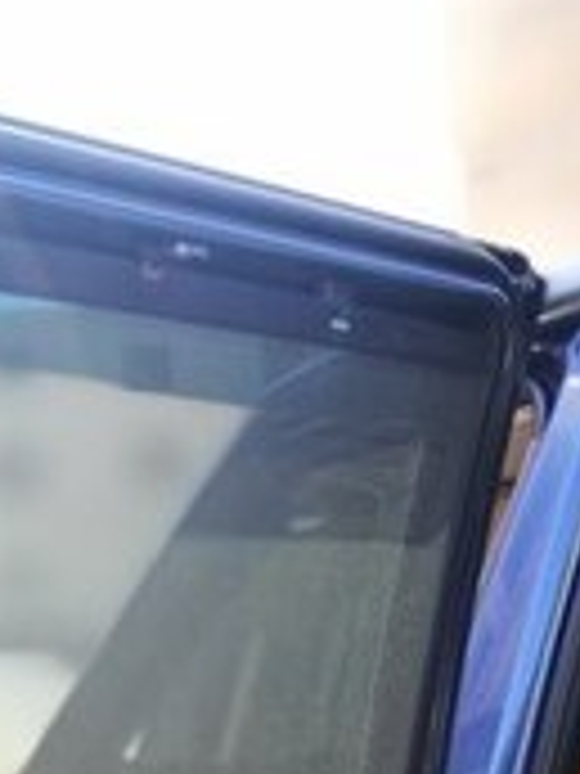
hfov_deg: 18.2
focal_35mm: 78
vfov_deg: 22.0
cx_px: -49
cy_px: 1053
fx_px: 1743
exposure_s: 1/100
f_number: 4
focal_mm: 4.5
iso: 50
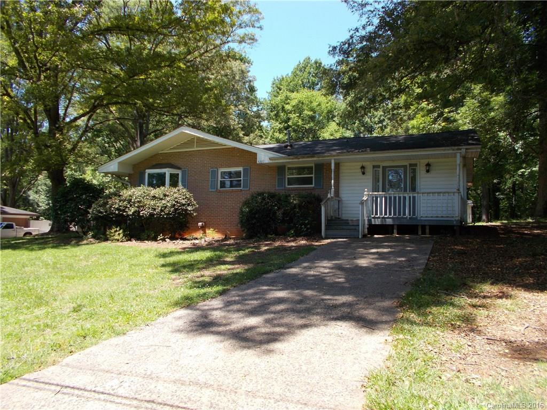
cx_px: 274
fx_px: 411
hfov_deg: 67.3
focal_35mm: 26
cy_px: 205
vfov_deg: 53.1
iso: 80
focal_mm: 4.6
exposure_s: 1/250
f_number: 3.2
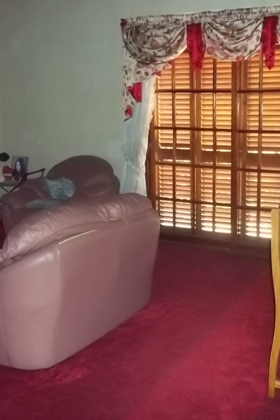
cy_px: 212
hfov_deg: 29.5
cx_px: 200
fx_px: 525
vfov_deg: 43.6
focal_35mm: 45
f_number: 2.9
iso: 400
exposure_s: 1/30
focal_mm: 5.7
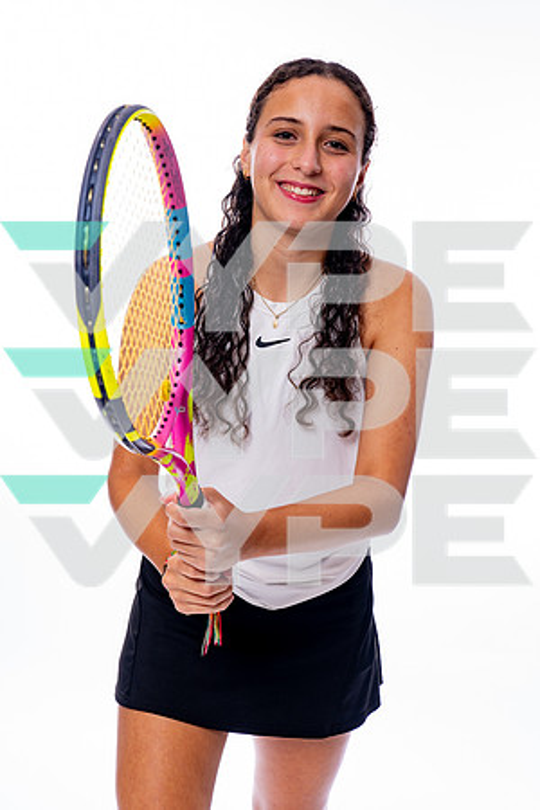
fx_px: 1215
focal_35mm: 54
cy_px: 405
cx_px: 270
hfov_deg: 25.1
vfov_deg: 36.9
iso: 400
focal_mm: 54
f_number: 8
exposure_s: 1/250
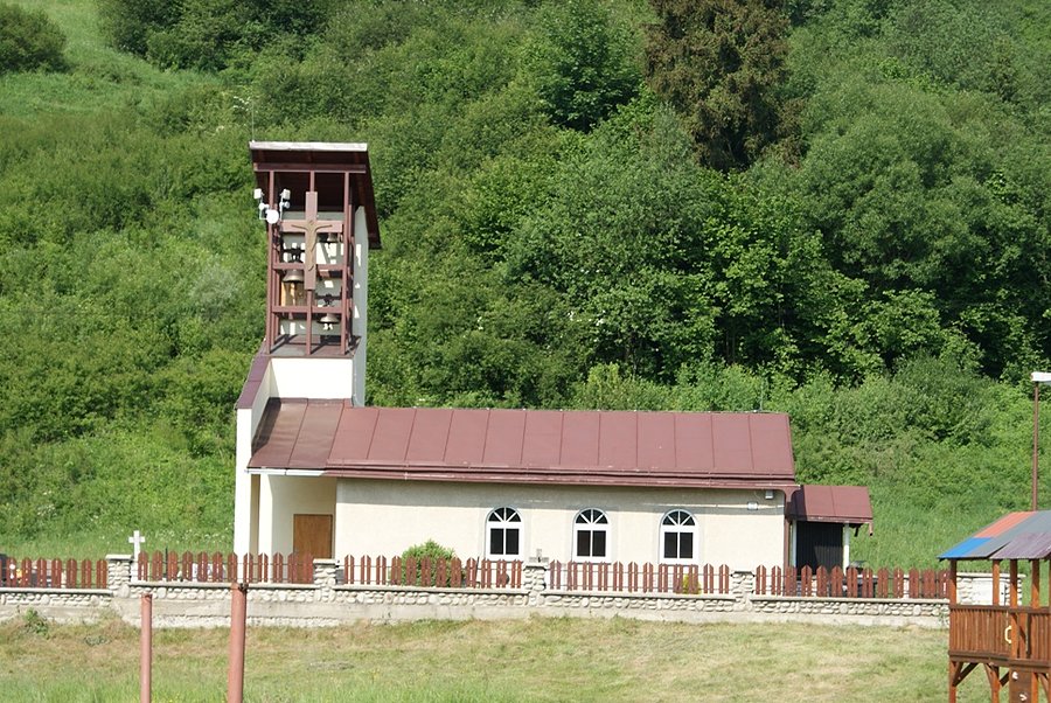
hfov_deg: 19.4
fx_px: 3068
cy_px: 352
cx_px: 526
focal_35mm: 105
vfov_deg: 13.1
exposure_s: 1/160
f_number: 9
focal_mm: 70
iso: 100
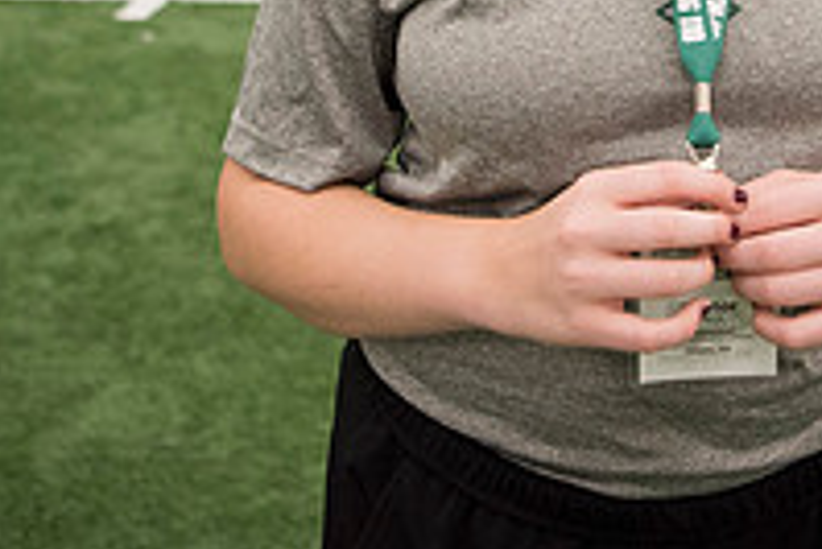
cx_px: 731
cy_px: -237
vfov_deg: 17.7
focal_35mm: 70
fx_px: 1599
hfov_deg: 27.8
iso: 2000
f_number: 2.8
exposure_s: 1/200
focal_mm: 24
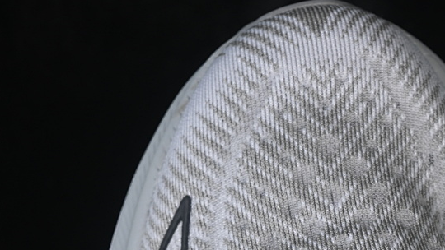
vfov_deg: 7.7
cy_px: 275
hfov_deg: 13.7
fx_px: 1853
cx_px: 321
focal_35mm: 157
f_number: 7.1
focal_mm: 50
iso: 160
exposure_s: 1/80
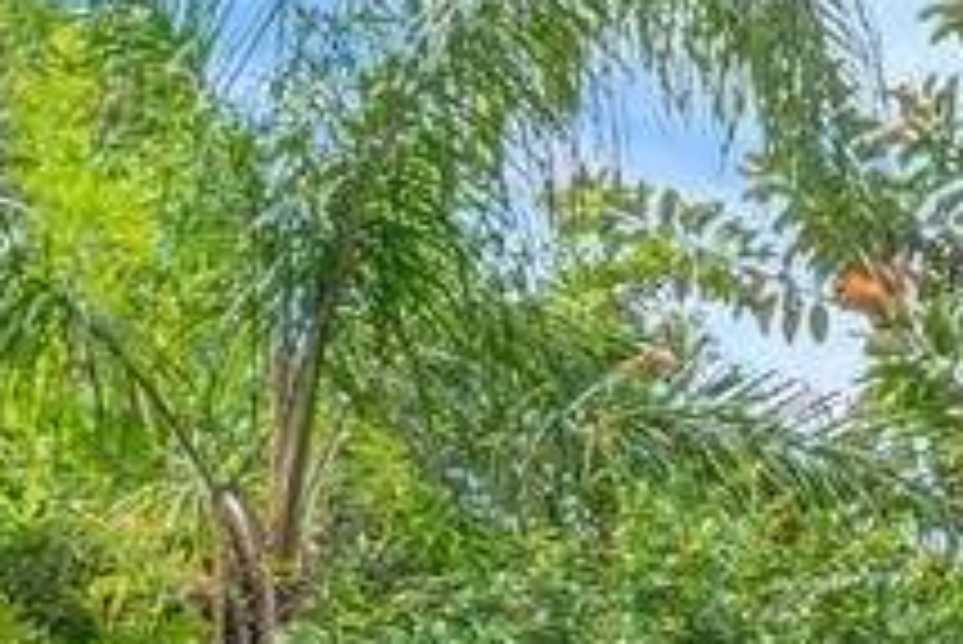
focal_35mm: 86
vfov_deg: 15.0
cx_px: 2043
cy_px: 914
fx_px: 2302
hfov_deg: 16.5
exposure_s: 1/20
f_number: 16
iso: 100
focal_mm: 18
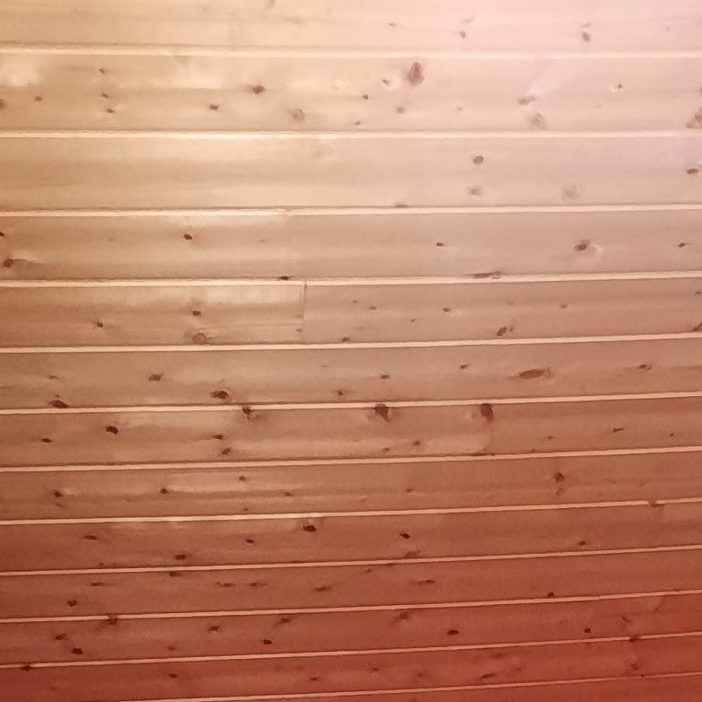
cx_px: 659
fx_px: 2593
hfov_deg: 15.2
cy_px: 838
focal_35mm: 113
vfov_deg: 14.9
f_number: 2
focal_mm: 4.6
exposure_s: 1/25
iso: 500
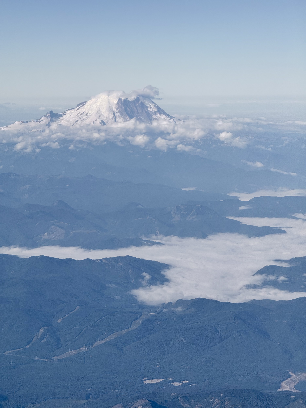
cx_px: 153
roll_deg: +0.9
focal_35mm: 120
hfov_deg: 12.3
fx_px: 1414
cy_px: 204
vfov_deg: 16.4
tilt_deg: -6.1
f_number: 2.8
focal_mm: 15.66
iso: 50
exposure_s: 1/1481
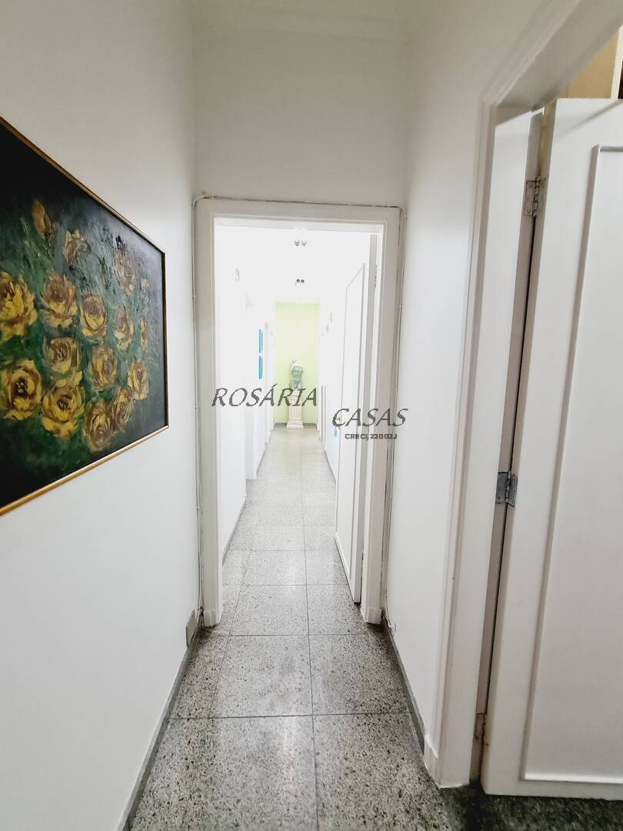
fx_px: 312
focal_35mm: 13
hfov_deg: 89.9
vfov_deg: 106.2
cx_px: 312
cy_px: 416
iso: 320
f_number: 2.2
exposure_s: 1/60
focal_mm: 2.2
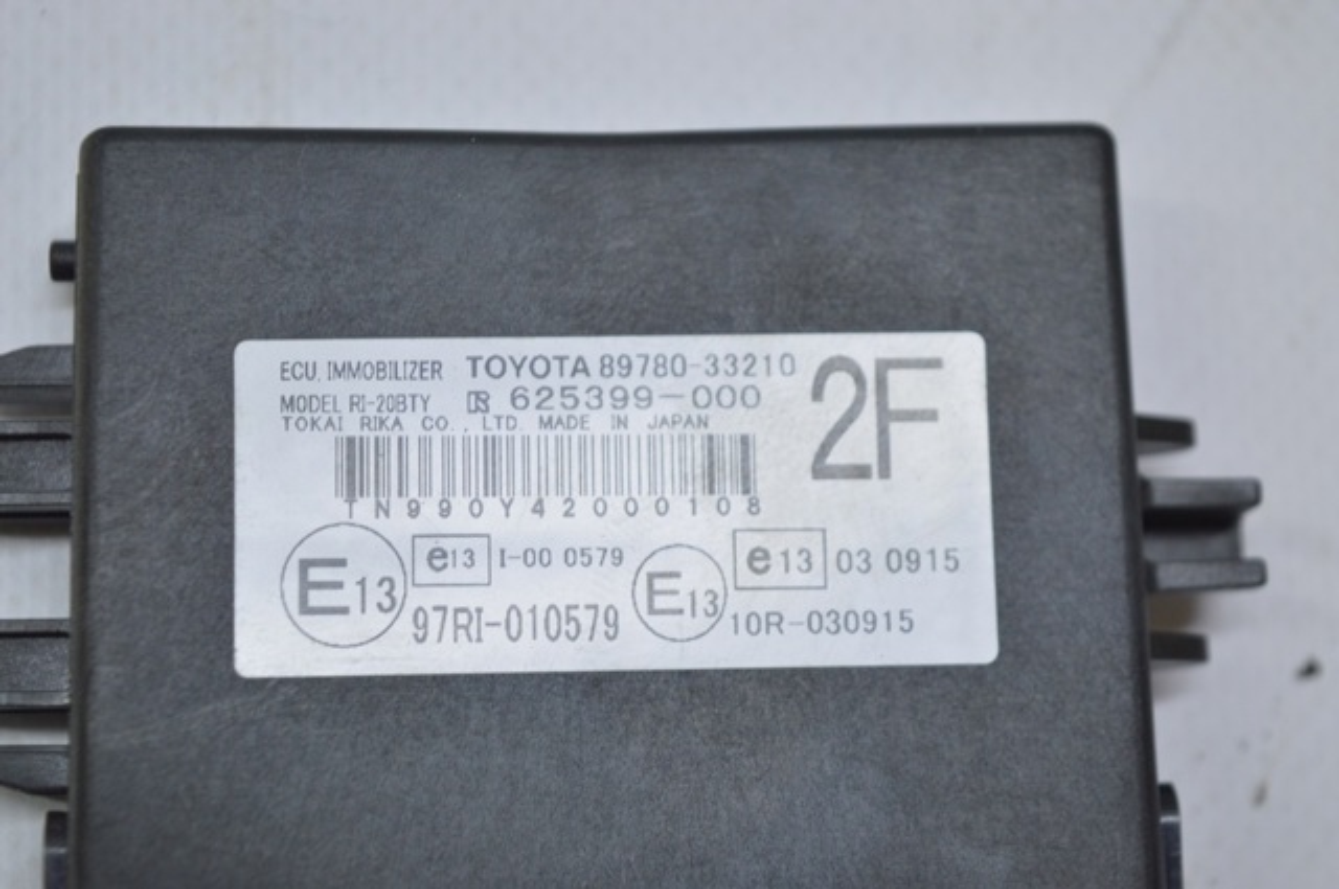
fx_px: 3065
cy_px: 444
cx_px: 670
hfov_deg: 24.6
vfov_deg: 16.5
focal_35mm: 82
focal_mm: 55
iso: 400
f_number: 5.6
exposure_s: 1/50
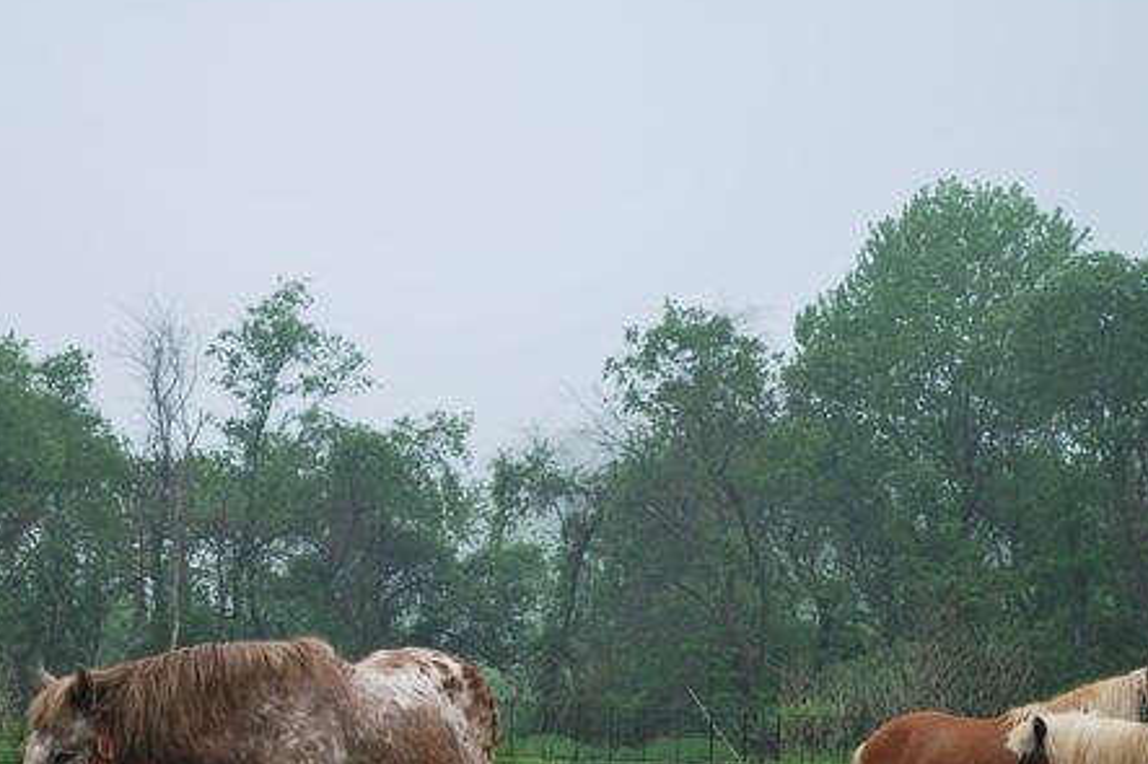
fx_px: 4169
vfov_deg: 10.5
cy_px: 570
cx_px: 472
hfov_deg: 15.7
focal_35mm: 131
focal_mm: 55
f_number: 5.6
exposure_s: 1/125
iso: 110
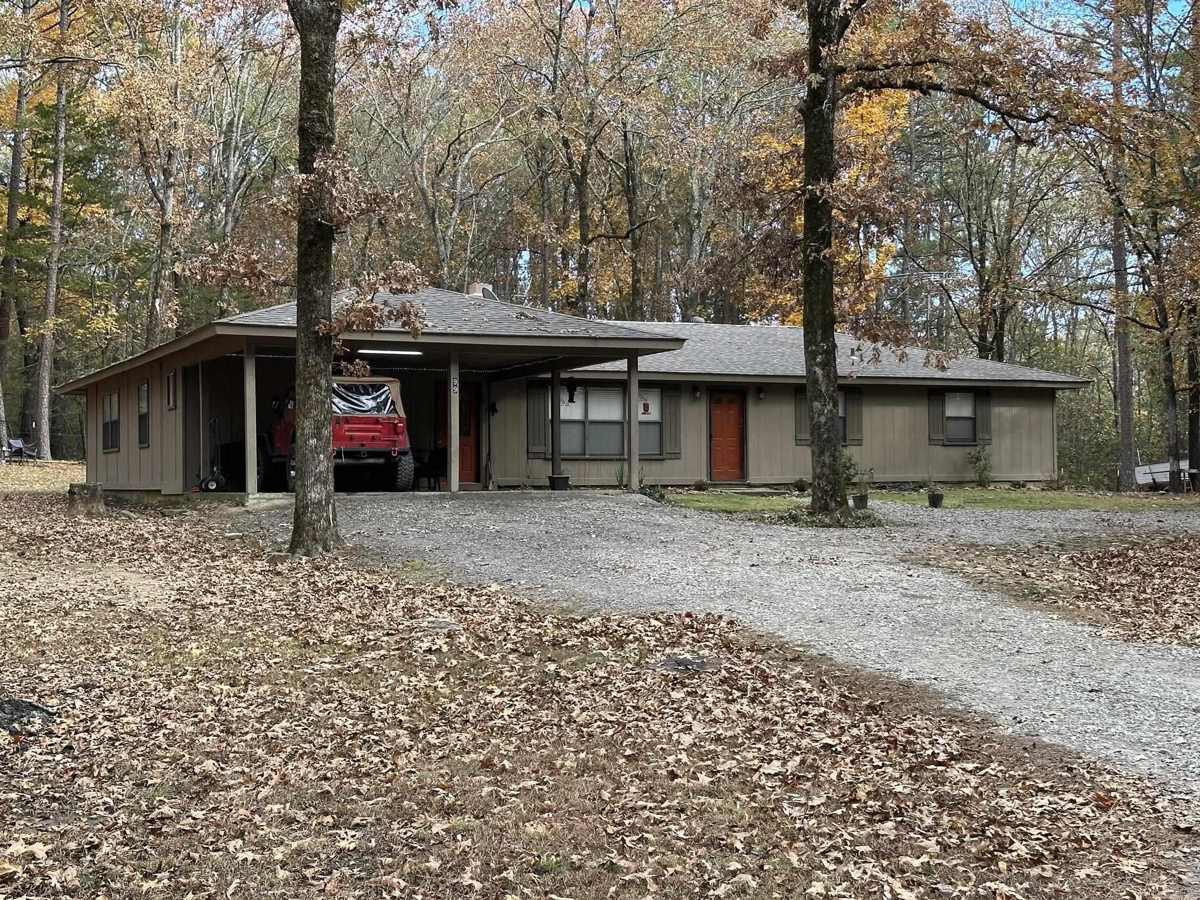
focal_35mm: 48
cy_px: 450
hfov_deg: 39.7
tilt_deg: +1.5
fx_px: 1664
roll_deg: +1.1
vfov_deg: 30.3
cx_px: 600
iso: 64
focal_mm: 6.86
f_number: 1.78
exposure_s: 1/358
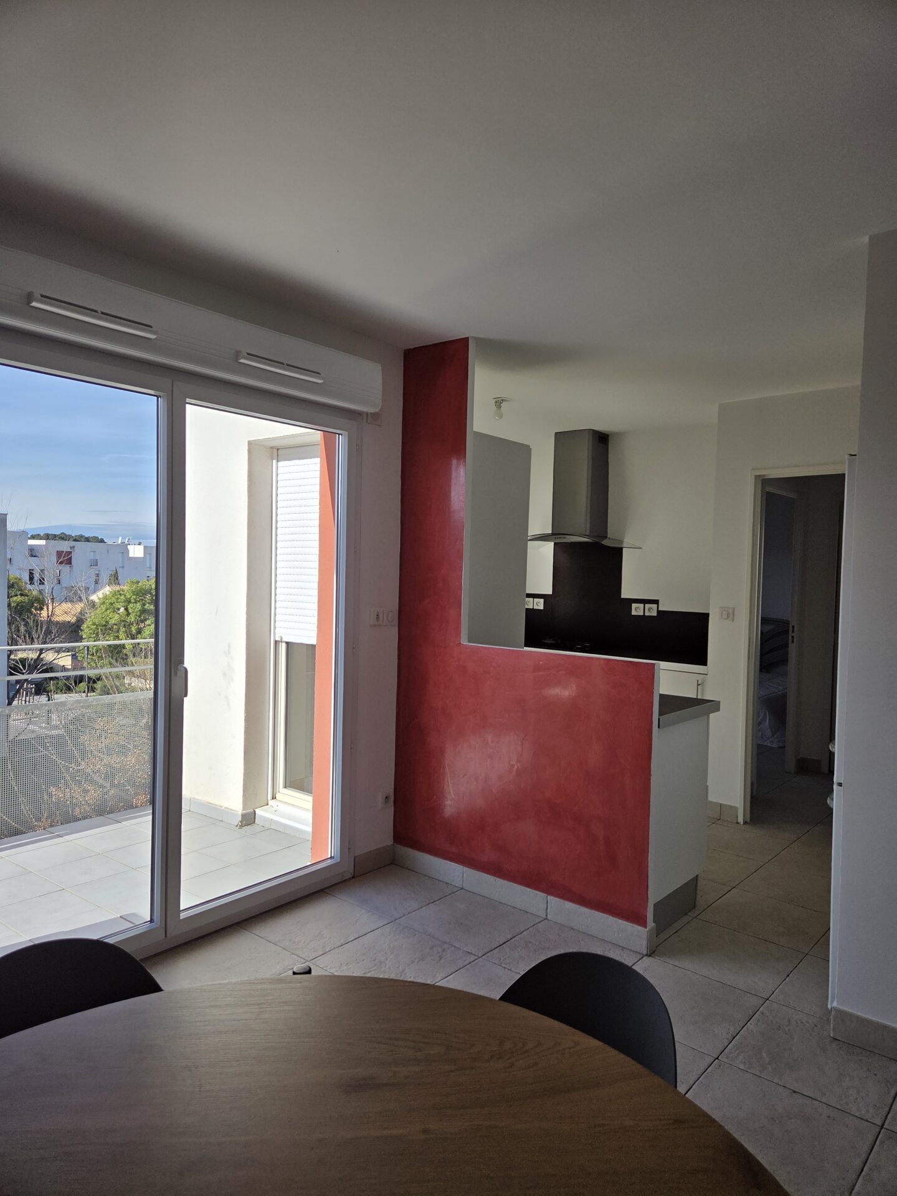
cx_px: 448
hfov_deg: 58.9
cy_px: 598
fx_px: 795
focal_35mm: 23
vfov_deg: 73.9
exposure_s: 1/3559
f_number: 1.8
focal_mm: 5.4
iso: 80
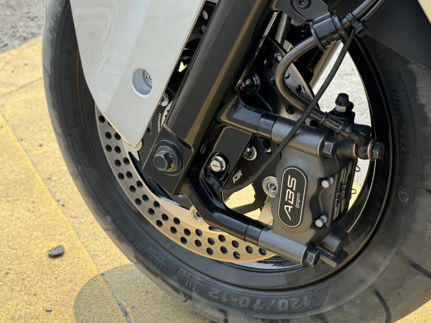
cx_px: 219
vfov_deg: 24.8
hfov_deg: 32.7
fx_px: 735
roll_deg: -1.0
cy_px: 126
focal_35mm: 59
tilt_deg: -25.6
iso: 64
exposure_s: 1/2252
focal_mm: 6.76
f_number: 1.78
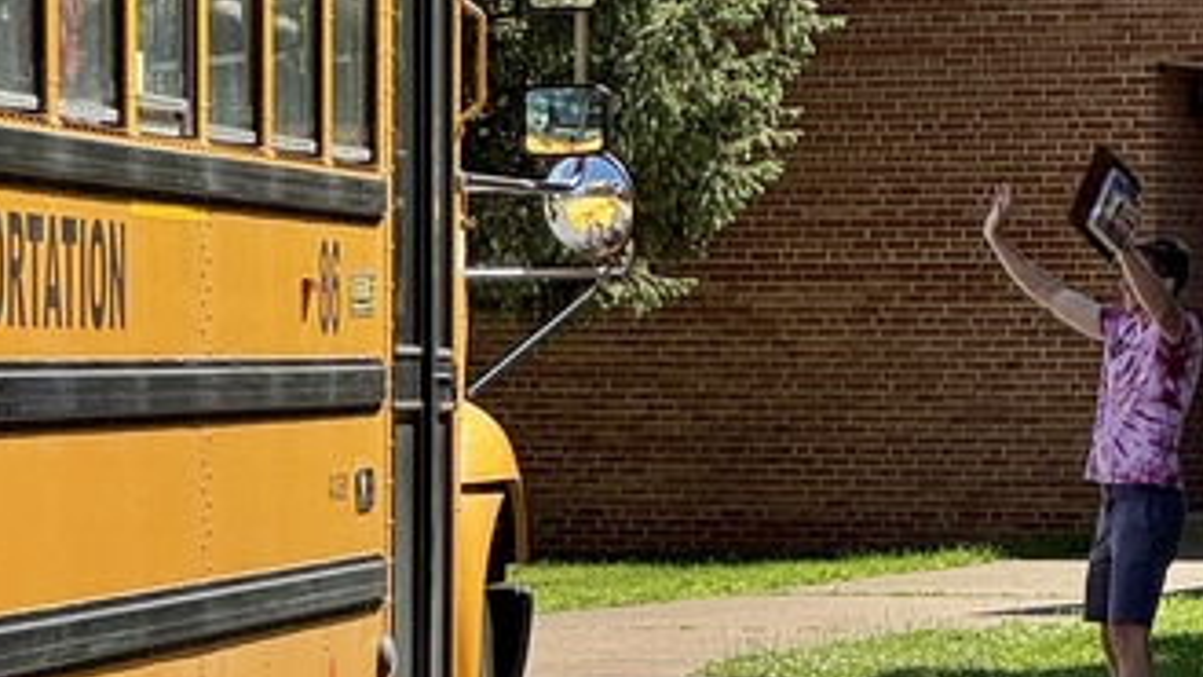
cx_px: 914
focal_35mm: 261
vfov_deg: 4.7
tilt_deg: +0.8
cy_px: 337
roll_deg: +1.3
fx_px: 8325
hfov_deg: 8.3
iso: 25
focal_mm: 9
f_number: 2.8
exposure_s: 1/234
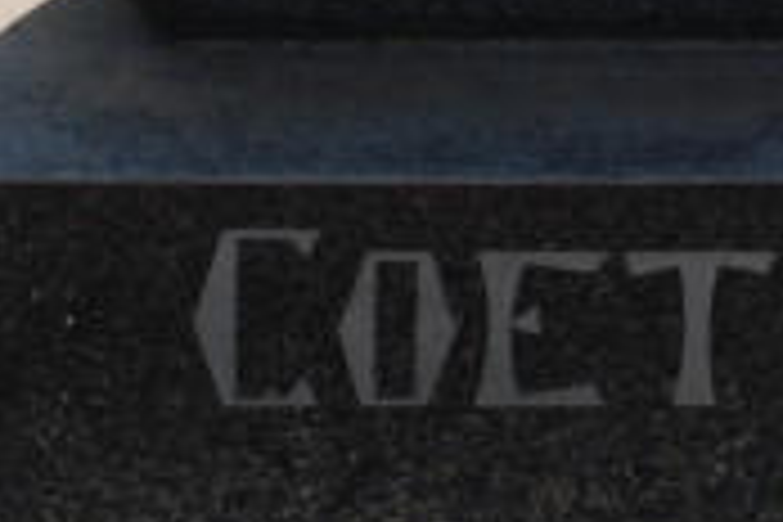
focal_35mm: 265
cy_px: -394
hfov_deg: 7.7
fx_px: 5763
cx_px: 752
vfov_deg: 5.1
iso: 100
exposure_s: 1/200
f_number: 7.1
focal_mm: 30
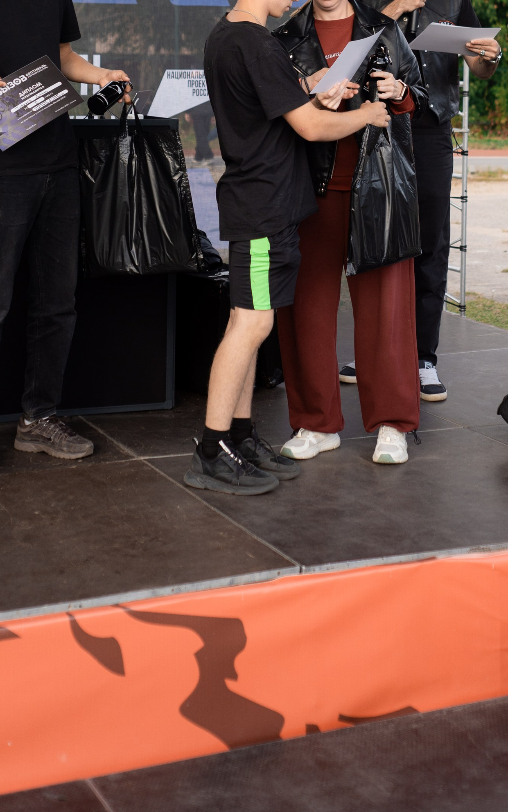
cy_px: 32
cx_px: 295
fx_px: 1528
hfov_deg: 18.9
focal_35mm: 69
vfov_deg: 28.3
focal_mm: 35
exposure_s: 1/800
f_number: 2.2
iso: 100
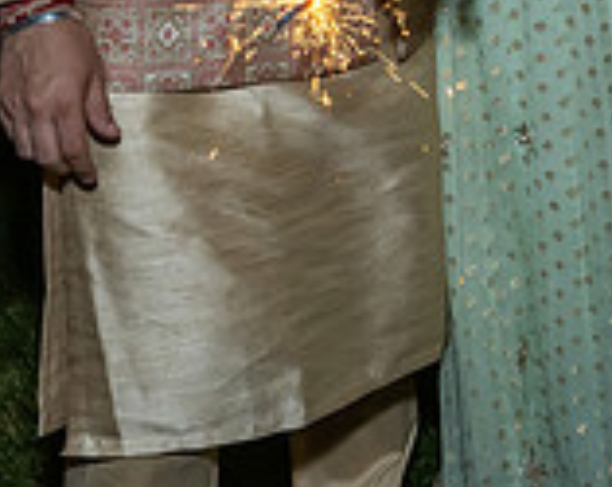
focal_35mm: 101
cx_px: 719
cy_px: -179
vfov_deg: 14.4
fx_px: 1826
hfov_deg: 18.1
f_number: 8
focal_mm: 17
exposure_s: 1/250
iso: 640
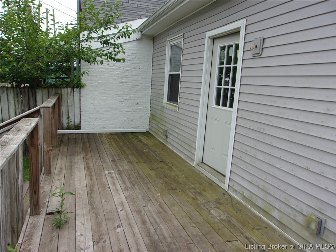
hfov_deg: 65.3
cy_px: 126
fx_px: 262
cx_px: 168
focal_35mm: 27
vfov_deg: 51.4
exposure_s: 1/52
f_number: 10.4
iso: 80
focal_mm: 4.9
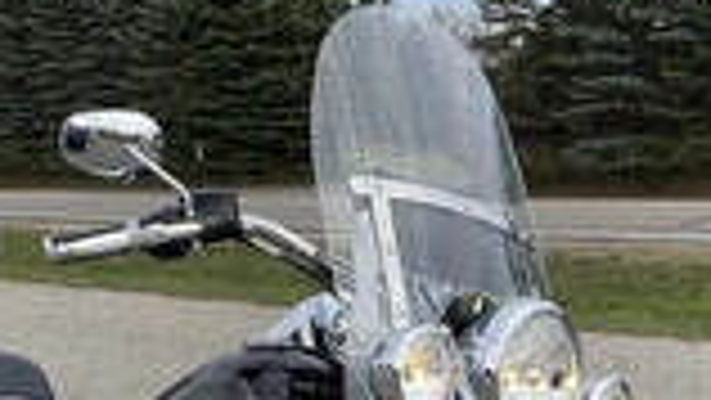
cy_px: 571
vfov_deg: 14.3
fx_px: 1509
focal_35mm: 80
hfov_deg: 26.5
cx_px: 356
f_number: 1.8
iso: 25
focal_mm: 3
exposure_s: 1/691
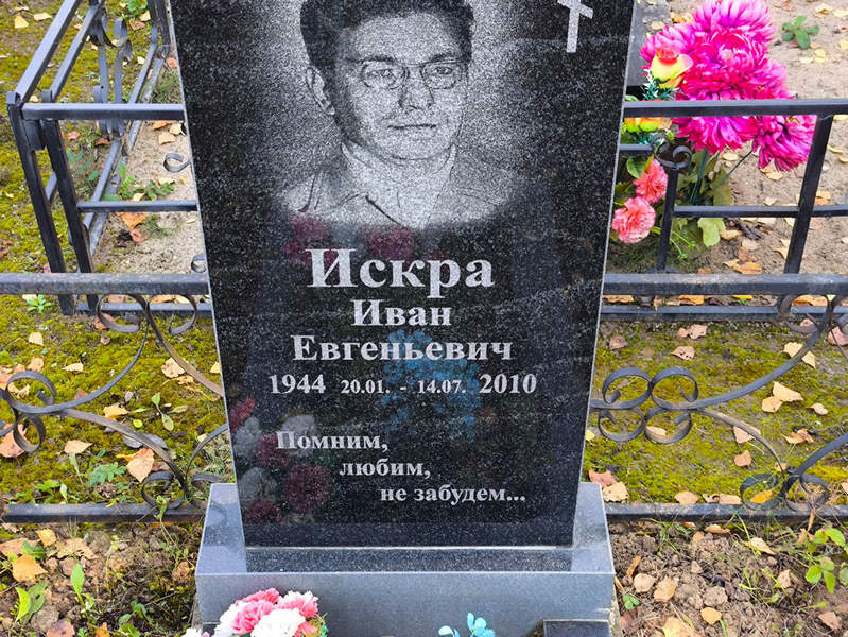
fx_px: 1225
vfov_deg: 29.1
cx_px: 424
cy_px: 318
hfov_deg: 38.2
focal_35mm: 50
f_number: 1.7
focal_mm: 4.71
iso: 100
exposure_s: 1/100
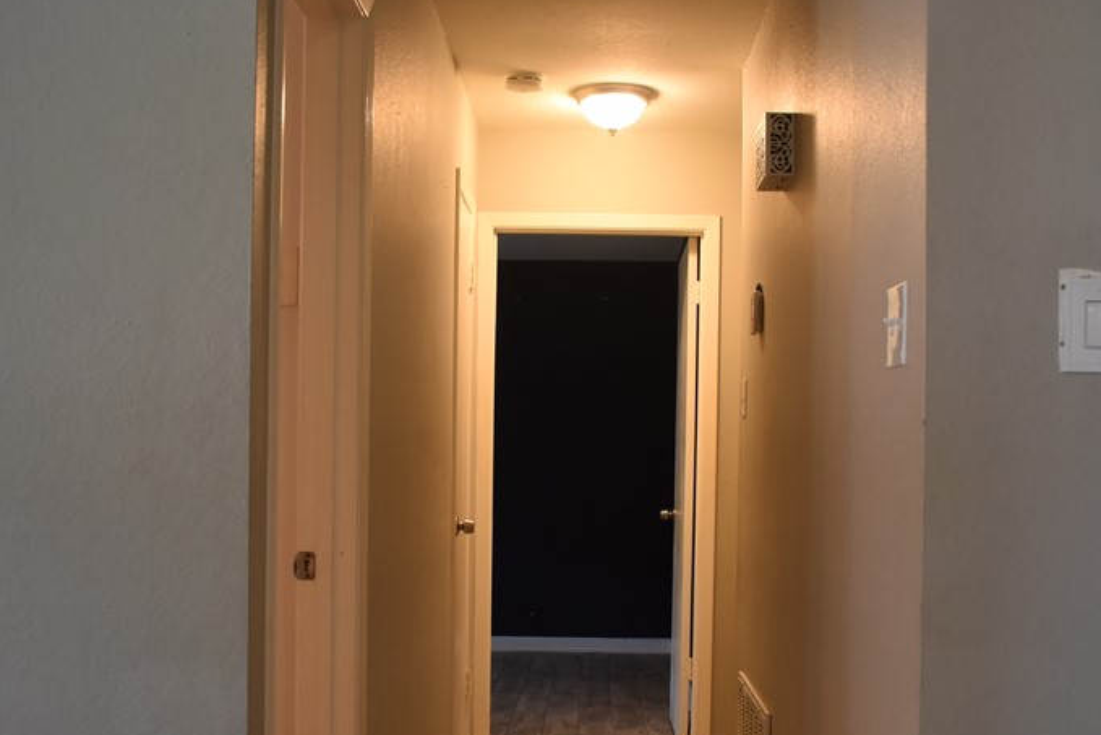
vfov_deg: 27.9
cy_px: 490
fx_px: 1468
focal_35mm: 48
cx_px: 593
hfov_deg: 41.1
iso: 800
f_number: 3.8
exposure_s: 1/60
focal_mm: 20
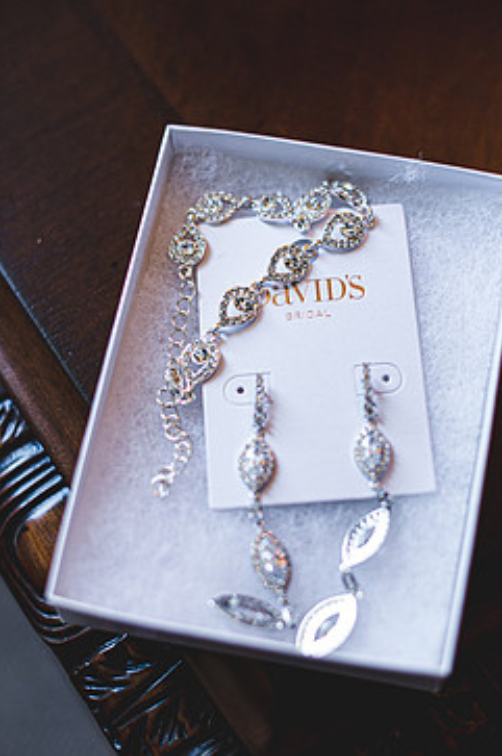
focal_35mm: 62
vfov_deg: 32.4
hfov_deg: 21.8
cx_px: 282
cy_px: 429
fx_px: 1300
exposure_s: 1/250
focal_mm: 50
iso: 800
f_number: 2
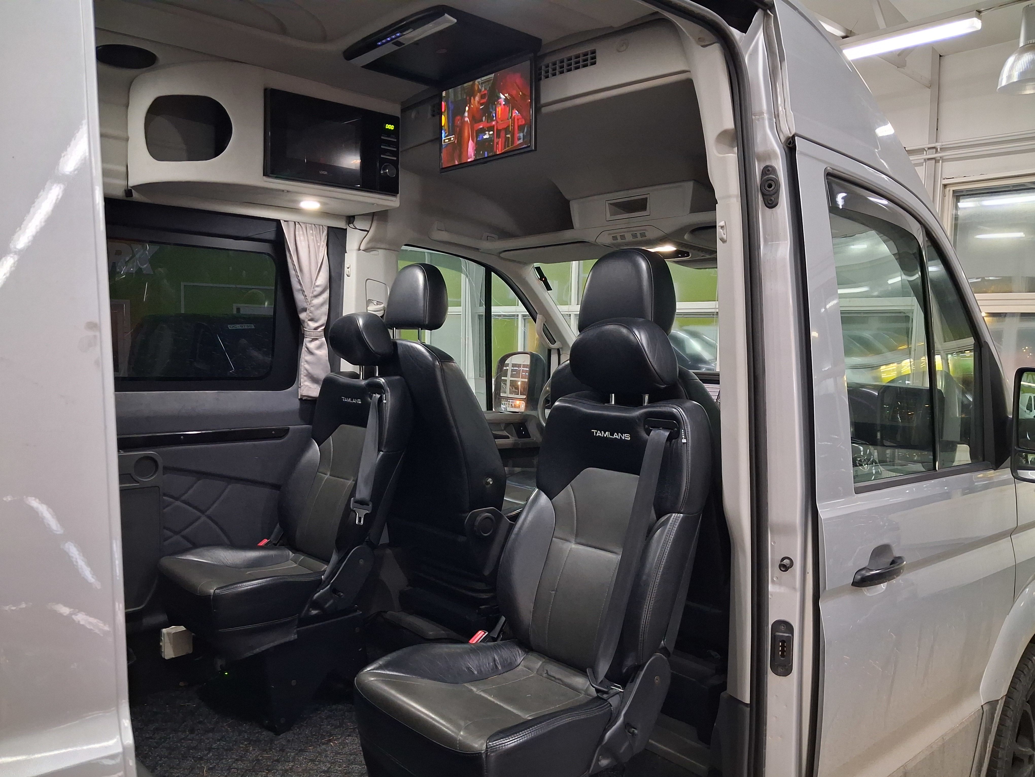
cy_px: 388
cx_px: 518
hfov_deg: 65.3
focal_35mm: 27
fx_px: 807
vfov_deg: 51.4
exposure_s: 1/30
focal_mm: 4
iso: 500
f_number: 1.8
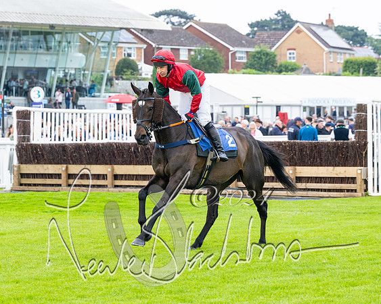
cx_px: 158
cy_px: 148
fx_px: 1670
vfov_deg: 10.4
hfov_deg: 13.0
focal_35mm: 148
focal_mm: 87
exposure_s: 1/640
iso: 400
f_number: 4
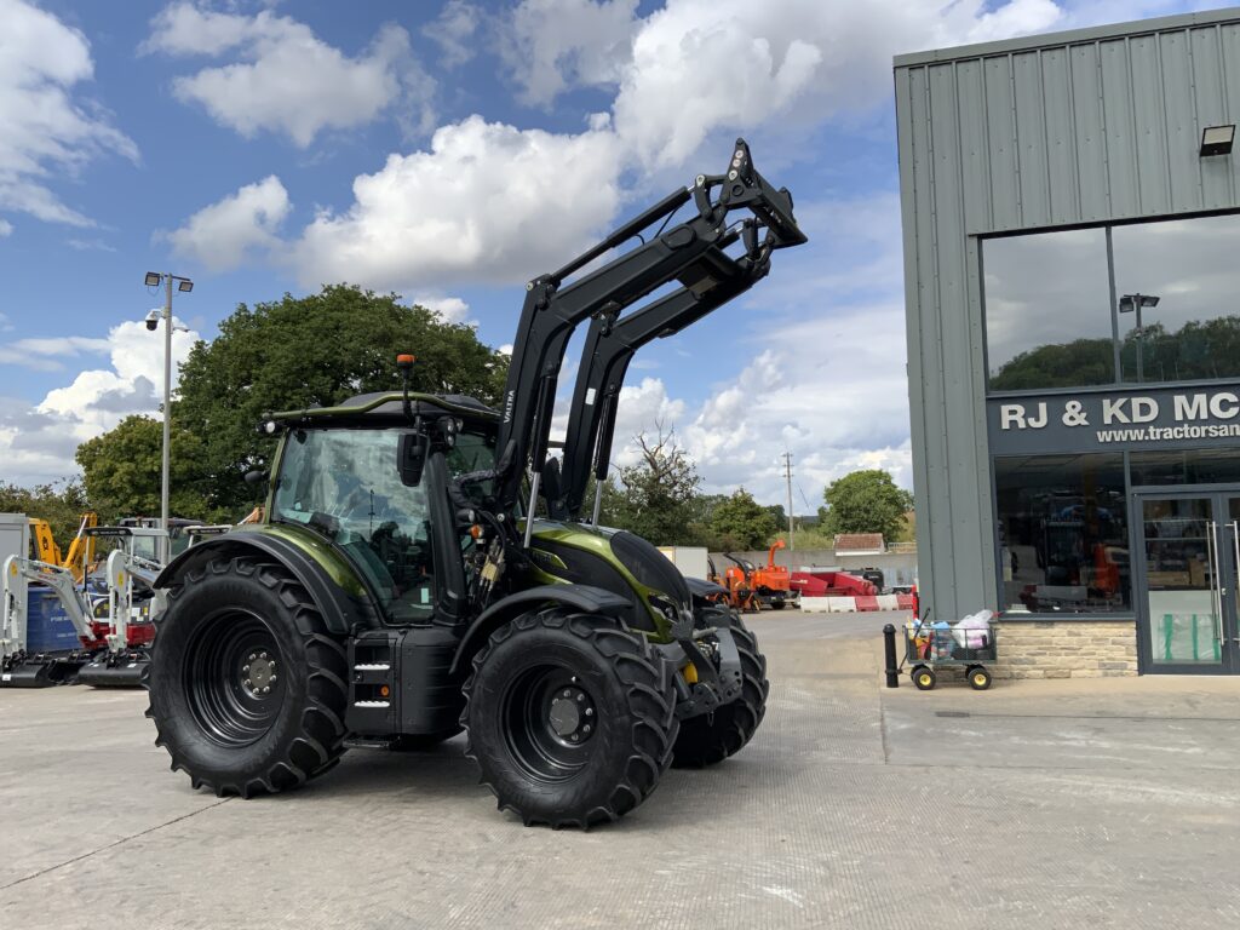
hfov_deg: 61.7
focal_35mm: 29
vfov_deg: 48.2
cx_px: 620
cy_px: 465
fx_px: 1039
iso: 16
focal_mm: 3
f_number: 1.8
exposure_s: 1/2141
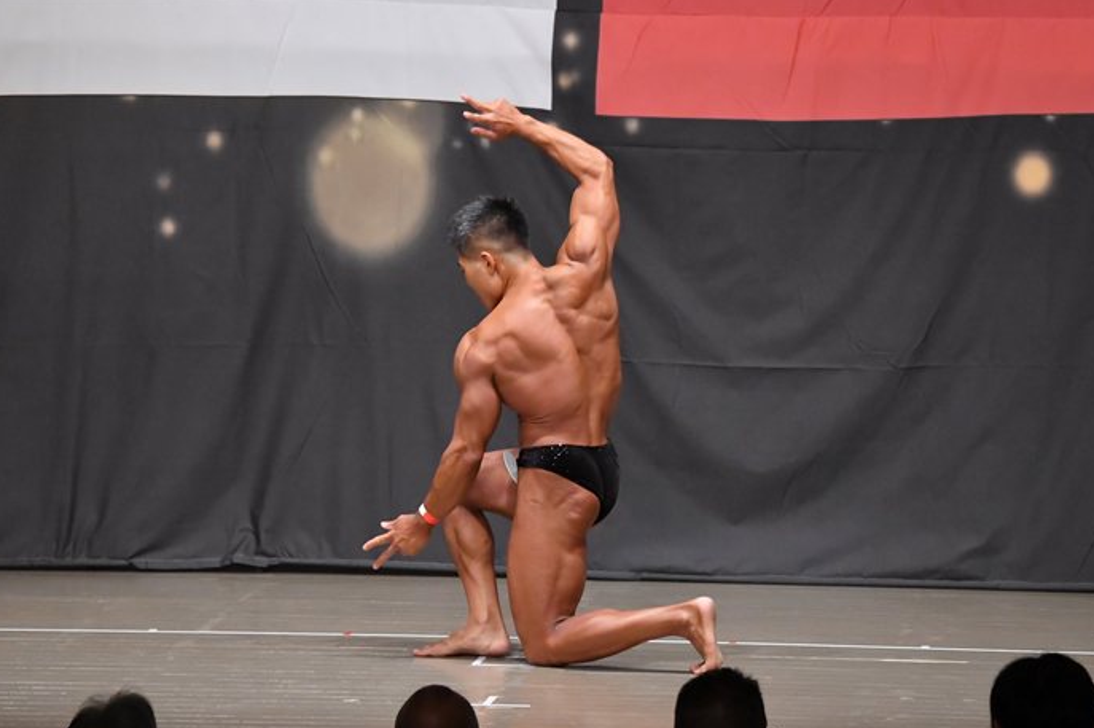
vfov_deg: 6.0
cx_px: 549
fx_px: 6923
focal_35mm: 228
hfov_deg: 9.0
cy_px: 354
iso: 6400
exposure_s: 1/400
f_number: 5.6
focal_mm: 135
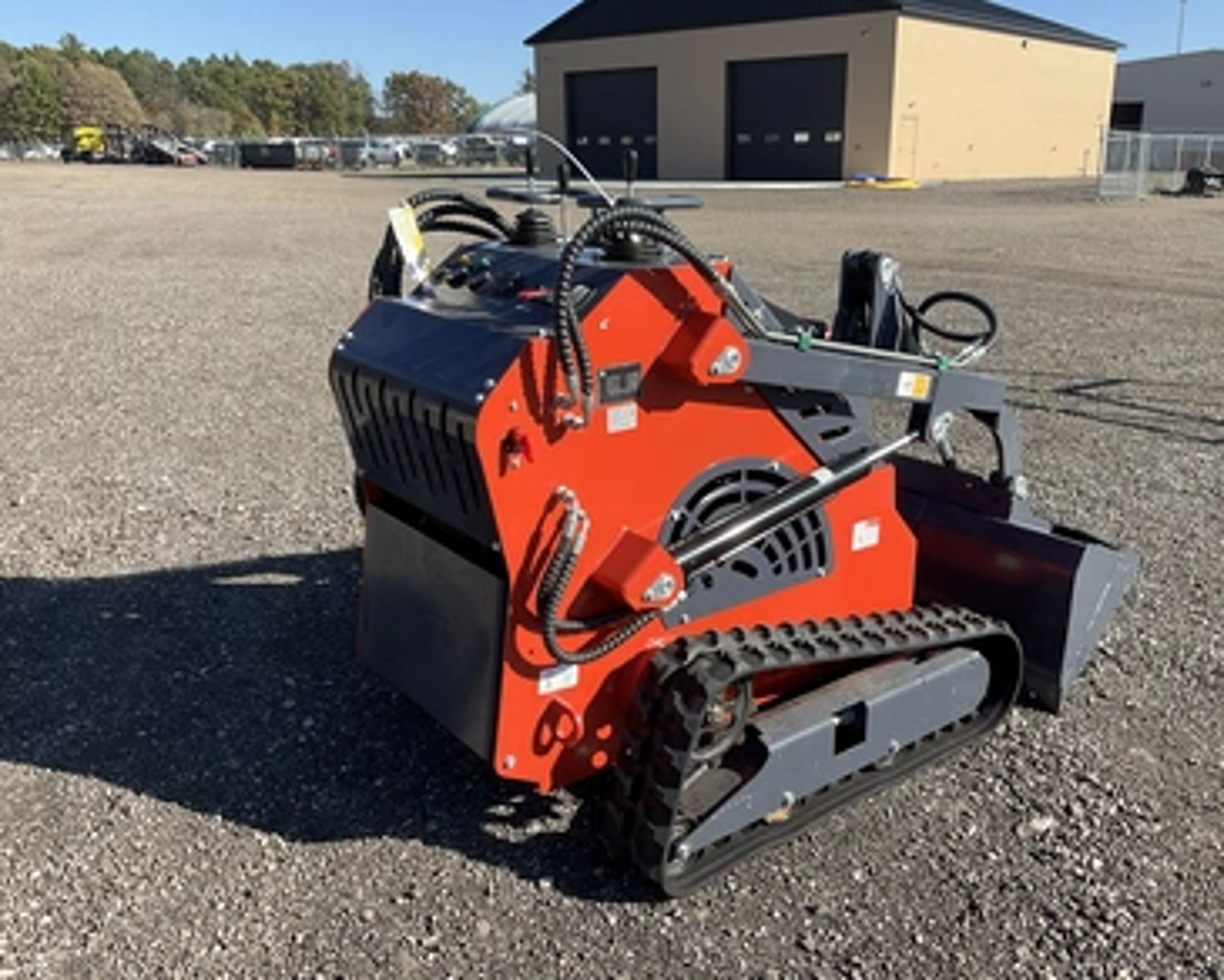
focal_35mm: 31
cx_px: 664
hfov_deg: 57.1
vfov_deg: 47.1
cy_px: 497
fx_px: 1123
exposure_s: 1/997
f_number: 1.8
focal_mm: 3
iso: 25
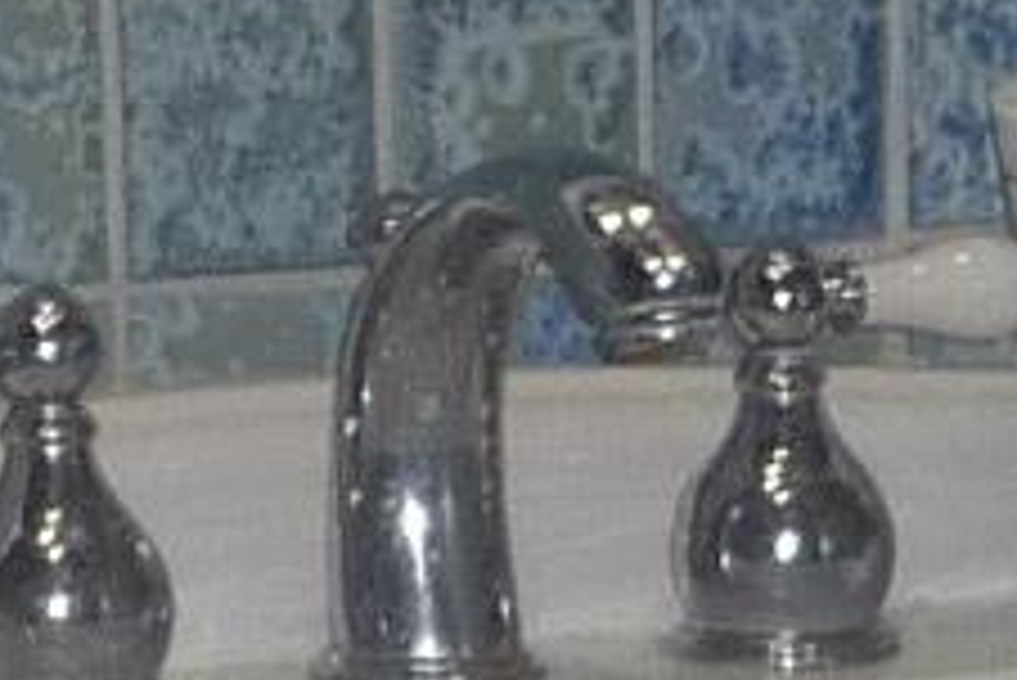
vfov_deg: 4.6
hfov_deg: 7.3
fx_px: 7915
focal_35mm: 280
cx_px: 1094
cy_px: 2589
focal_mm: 4.7
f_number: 3.3
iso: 100
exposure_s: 1/30
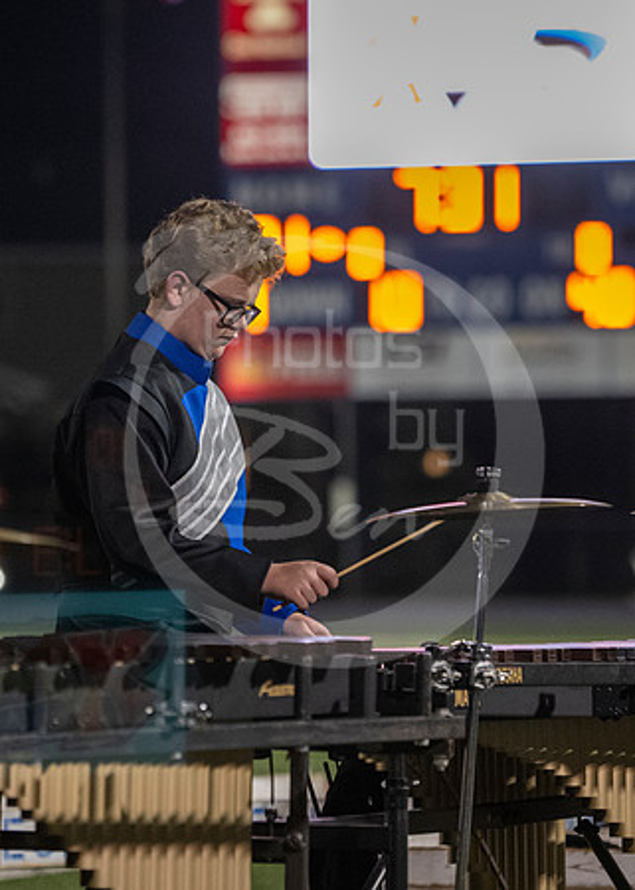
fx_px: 7309
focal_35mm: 289
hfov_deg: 5.0
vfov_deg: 7.0
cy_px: 361
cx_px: 264
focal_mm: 150
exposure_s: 1/500
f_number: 2.8
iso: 4000
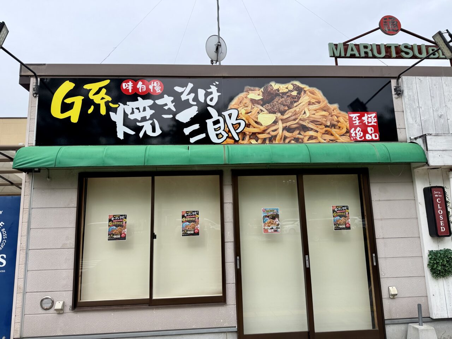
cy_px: 170
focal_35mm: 24
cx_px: 226
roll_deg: +2.0
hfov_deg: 71.6
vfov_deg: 56.8
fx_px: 313
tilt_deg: +10.7
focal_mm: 6.76
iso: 80
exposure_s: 1/2703
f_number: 1.78
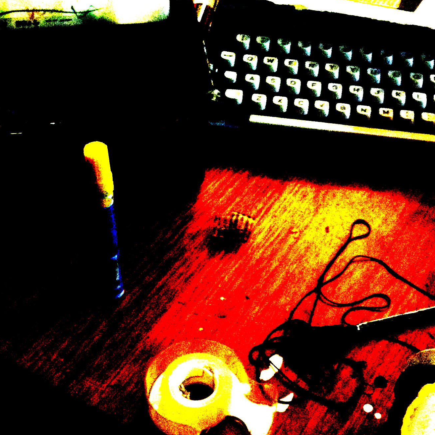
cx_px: 296
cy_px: 157
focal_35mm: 61
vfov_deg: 28.0
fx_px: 867
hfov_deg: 28.0
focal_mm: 3.85
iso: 1000
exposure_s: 1/15
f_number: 2.8
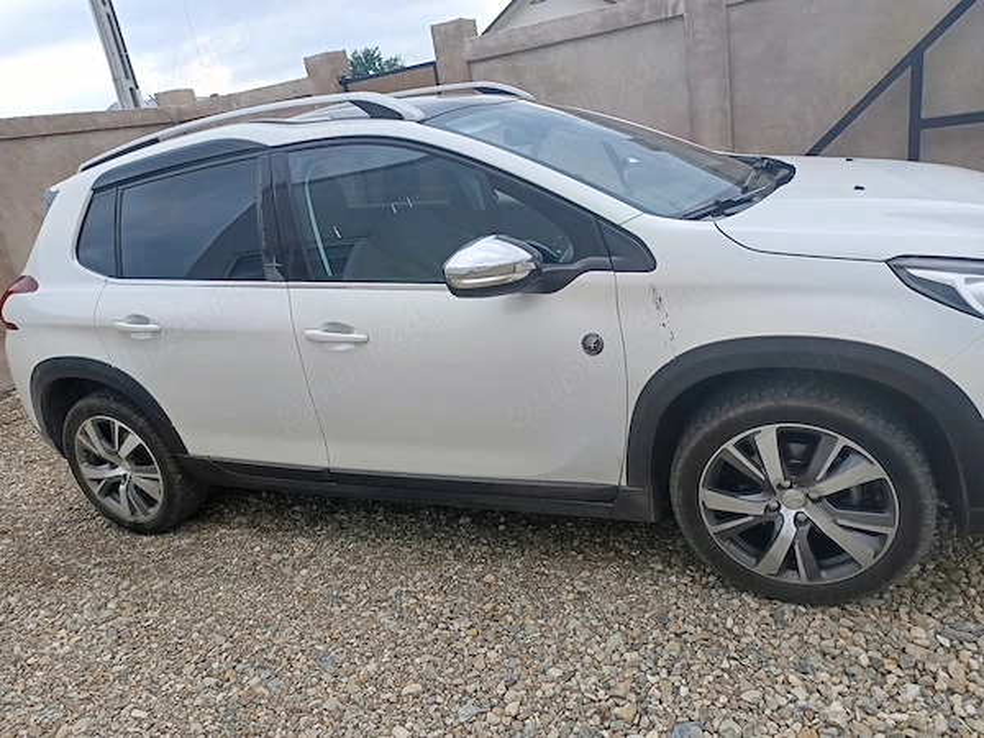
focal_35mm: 24
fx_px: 682
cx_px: 492
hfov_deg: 71.6
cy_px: 369
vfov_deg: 56.8
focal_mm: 5.31
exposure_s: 1/100
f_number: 1.7
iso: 52
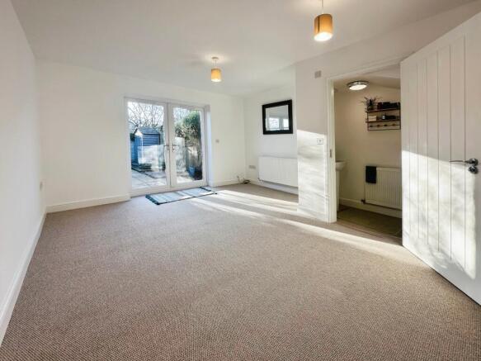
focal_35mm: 14
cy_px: 180
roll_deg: -0.1
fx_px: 194
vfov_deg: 85.7
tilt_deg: -5.5
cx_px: 240
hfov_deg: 102.1
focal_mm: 2.22
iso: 40
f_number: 2.2
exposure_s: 1/123
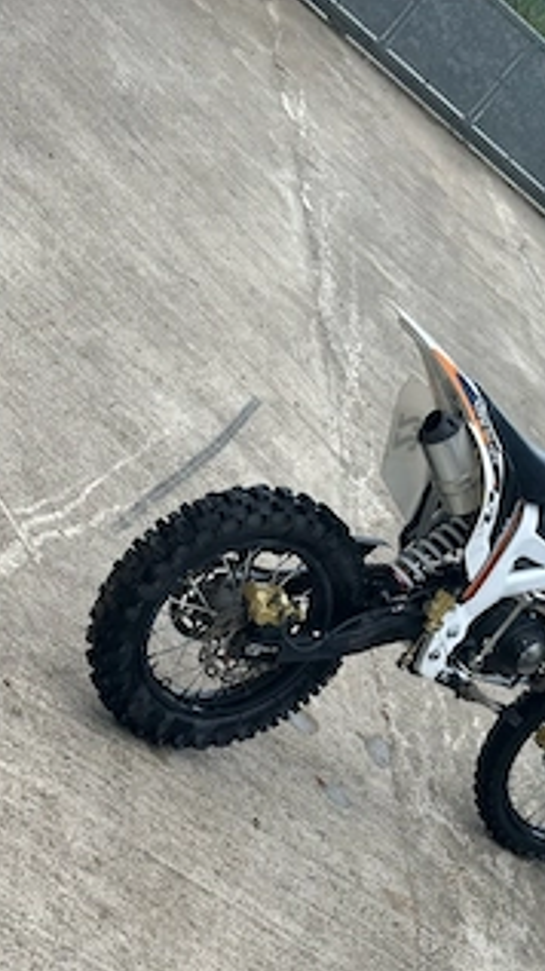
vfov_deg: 31.8
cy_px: 603
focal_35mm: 66
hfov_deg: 18.1
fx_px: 1698
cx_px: 413
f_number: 1.78
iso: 64
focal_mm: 6.86
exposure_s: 1/334
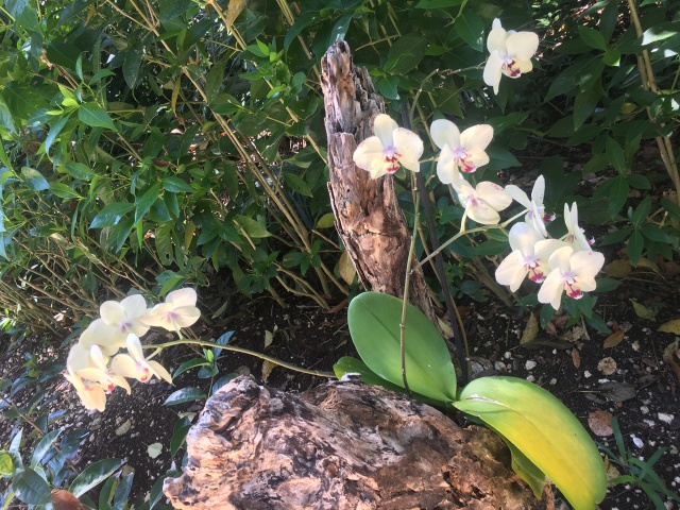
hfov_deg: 61.7
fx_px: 570
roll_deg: +31.8
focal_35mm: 29
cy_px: 255
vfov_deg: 48.2
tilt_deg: -34.3
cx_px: 340
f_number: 2.2
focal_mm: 4.15
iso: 25
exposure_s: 1/60
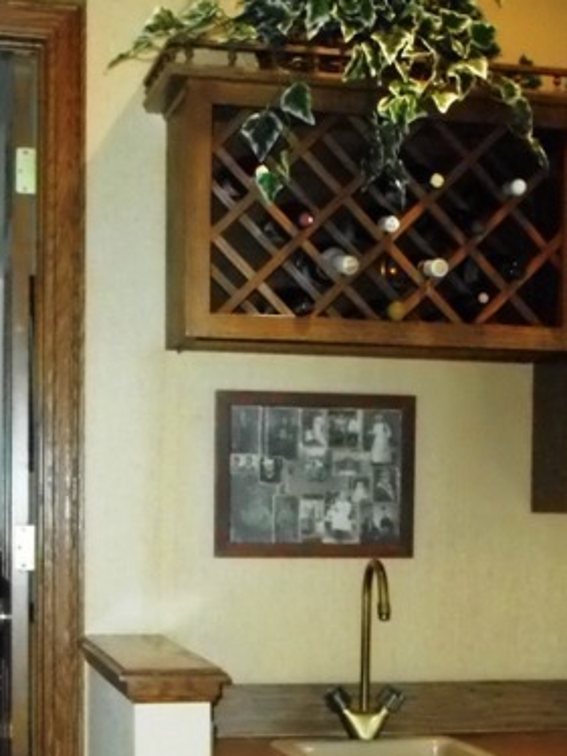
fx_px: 1901
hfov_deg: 16.9
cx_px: 406
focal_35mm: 87
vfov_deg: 22.1
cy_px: 641
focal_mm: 9.1
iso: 1250
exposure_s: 1/60
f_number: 4.9
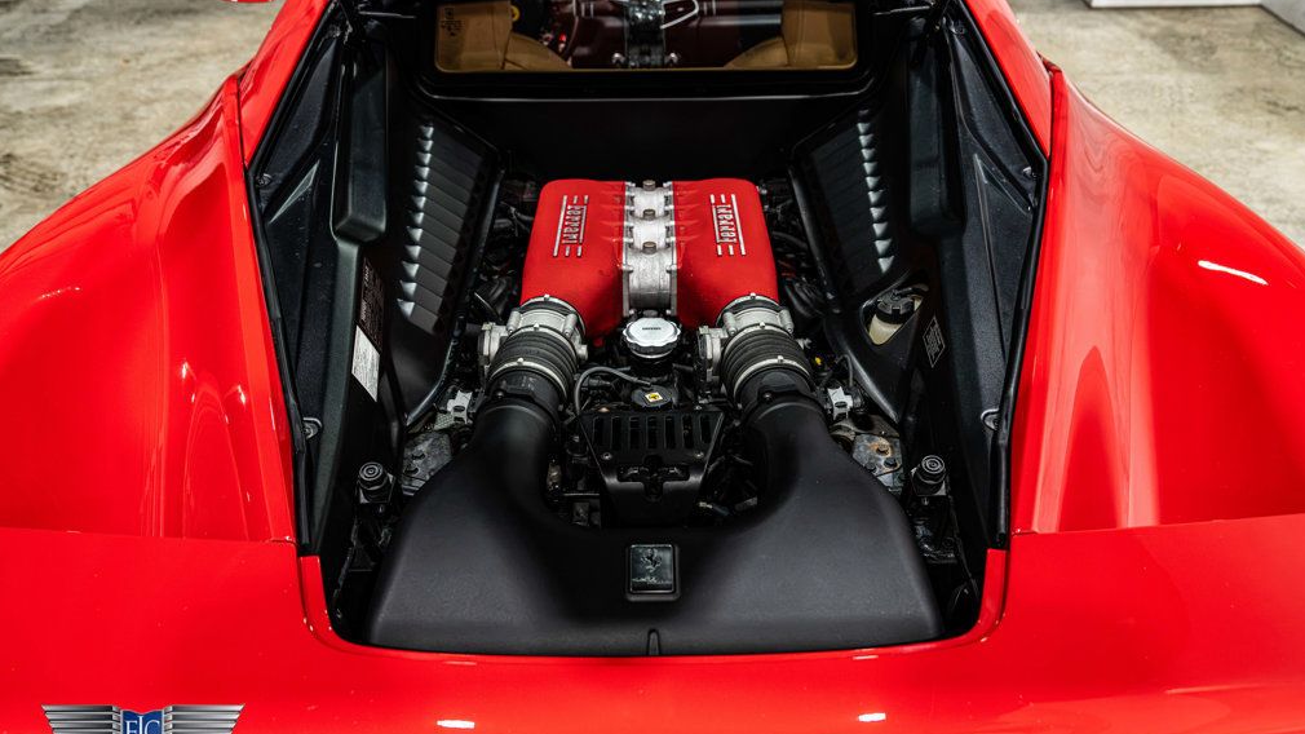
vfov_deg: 34.6
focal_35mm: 34
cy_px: 357
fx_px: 1176
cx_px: 651
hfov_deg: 58.0
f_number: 4
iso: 1600
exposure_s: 1/50
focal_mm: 32
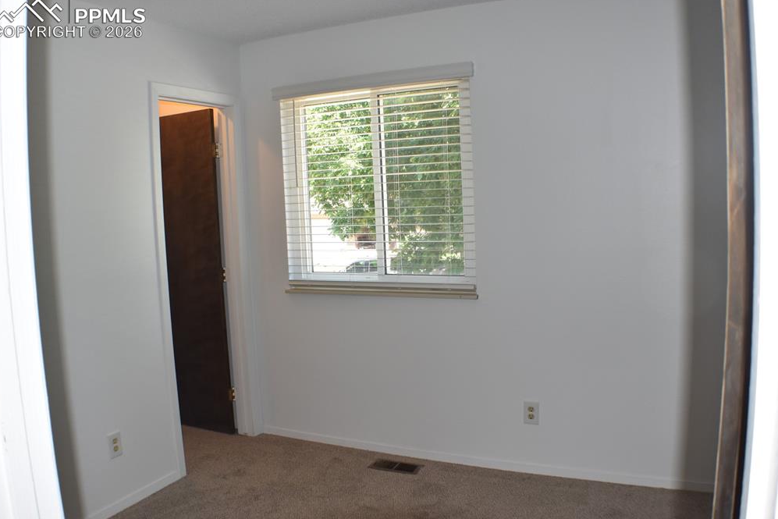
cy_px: 261
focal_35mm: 39
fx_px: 832
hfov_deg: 50.1
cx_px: 389
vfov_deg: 34.6
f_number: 5.6
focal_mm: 25
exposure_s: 1/125
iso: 640
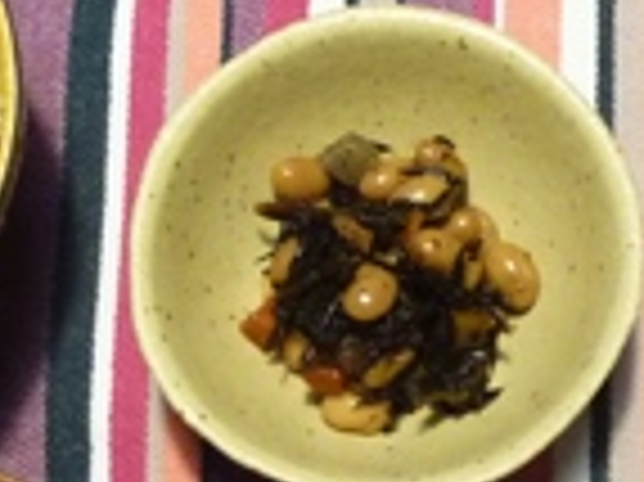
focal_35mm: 98
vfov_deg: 14.7
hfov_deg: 20.0
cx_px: 385
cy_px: 532
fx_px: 1822
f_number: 2.8
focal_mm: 4.4
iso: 400
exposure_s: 1/8
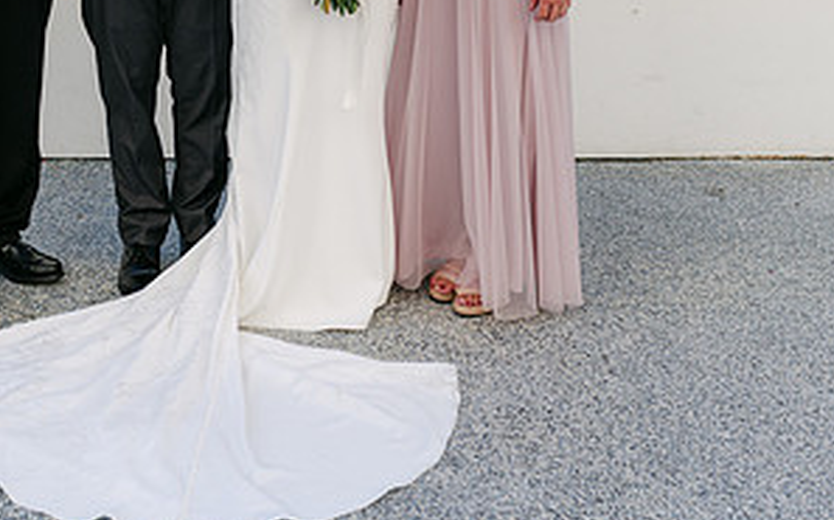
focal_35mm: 71
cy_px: 25
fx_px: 1612
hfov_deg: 28.6
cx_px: 205
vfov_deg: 17.9
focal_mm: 35
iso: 100
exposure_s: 1/800
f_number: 4
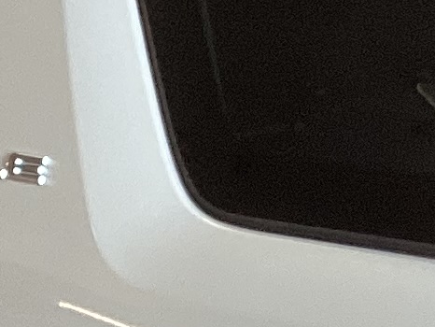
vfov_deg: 6.7
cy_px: 537
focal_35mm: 217
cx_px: 515
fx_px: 2728
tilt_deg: -20.6
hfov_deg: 9.0
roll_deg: +0.4
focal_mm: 3.3
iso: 64
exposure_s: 1/50
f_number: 2.4
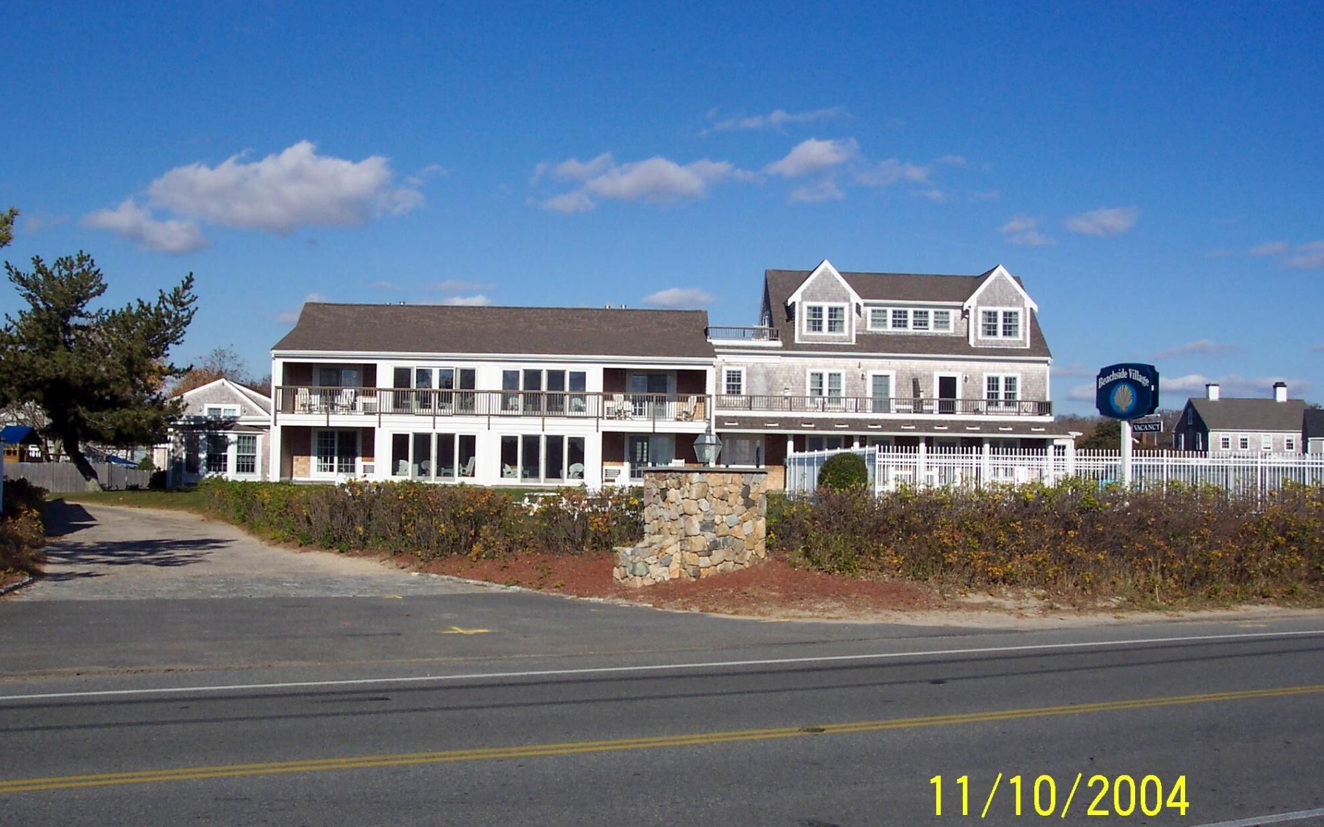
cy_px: 408
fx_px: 1443
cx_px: 647
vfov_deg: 32.0
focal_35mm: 40
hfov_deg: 49.3
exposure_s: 1/1000
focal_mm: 8
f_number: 4.8
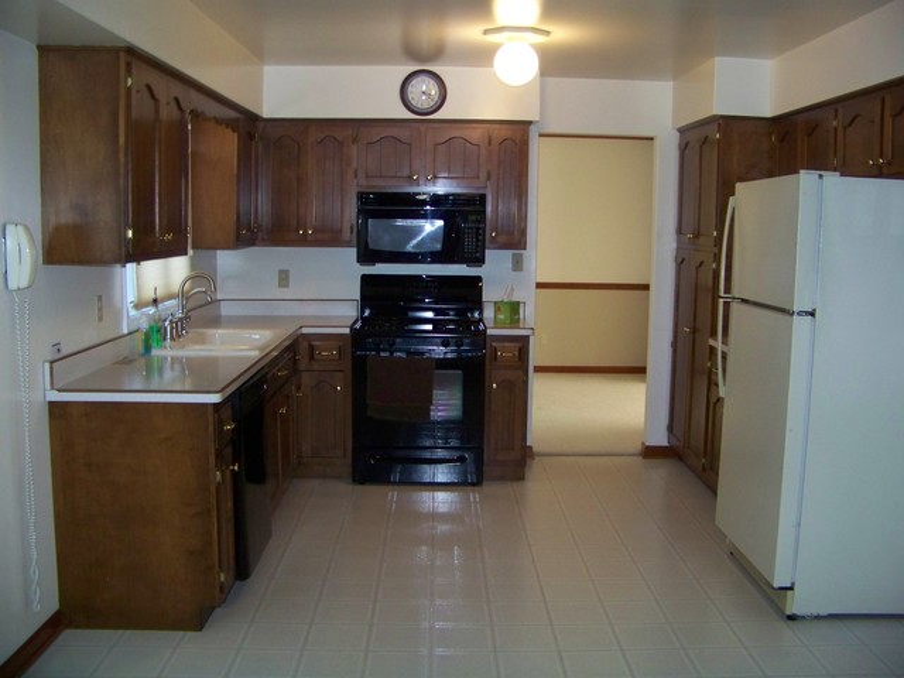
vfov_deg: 39.7
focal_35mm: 36
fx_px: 940
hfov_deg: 51.4
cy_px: 339
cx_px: 452
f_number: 2.8
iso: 200
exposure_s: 1/30
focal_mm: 5.85
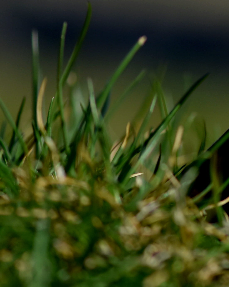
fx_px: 4466
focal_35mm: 527
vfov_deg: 3.7
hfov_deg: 2.9
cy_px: -154
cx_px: 589
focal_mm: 105
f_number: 4.5
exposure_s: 1/2500
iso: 125
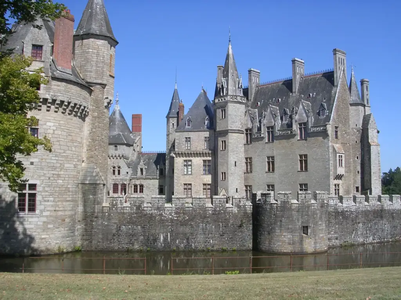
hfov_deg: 49.0
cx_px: 200
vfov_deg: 37.7
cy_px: 150
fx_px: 440
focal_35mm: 38
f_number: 5.6
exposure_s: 1/342
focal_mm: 5.8
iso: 50
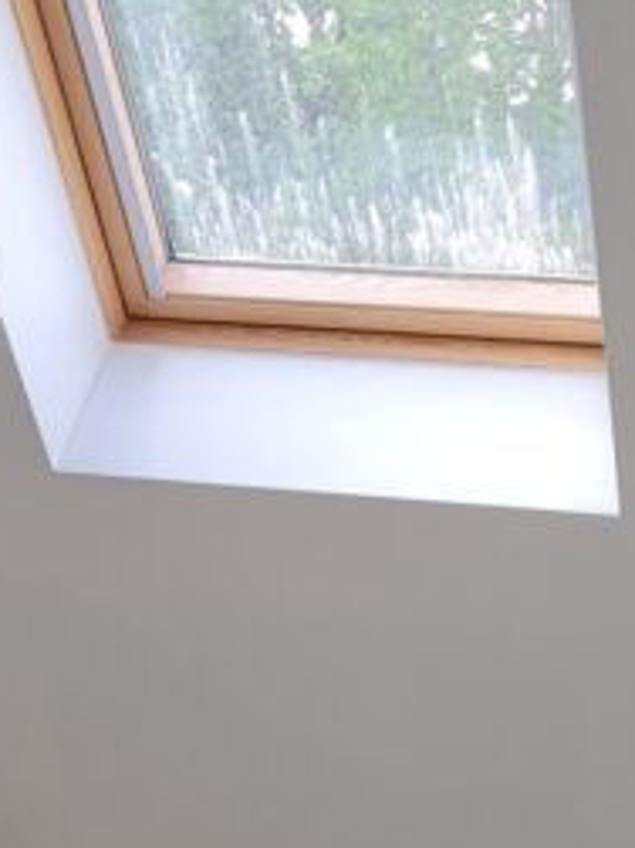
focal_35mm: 106
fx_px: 2595
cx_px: 169
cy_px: 669
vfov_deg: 18.4
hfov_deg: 13.9
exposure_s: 1/109
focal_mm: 5.4
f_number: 1.8
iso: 50
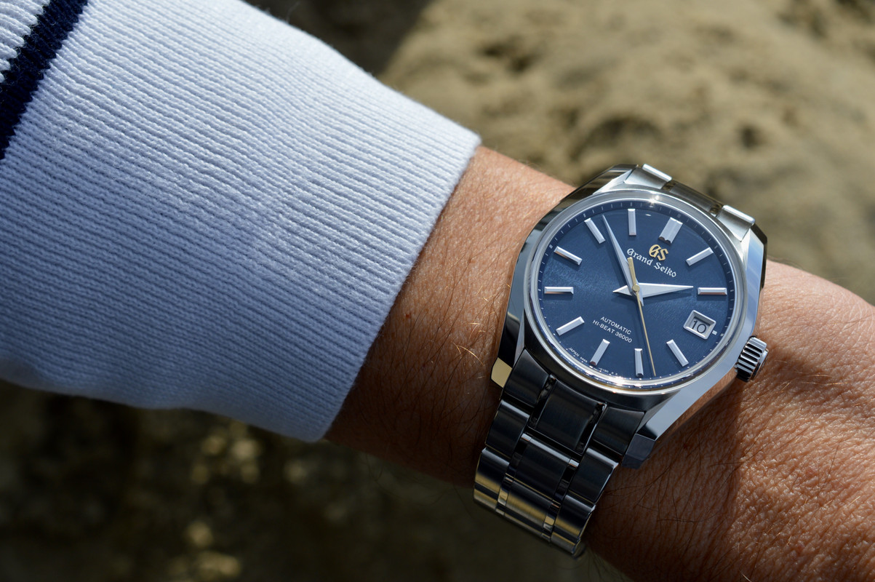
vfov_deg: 22.6
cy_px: 291
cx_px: 438
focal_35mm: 60
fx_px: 1457
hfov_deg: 33.4
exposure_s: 1/320
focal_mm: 40
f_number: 9
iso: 100
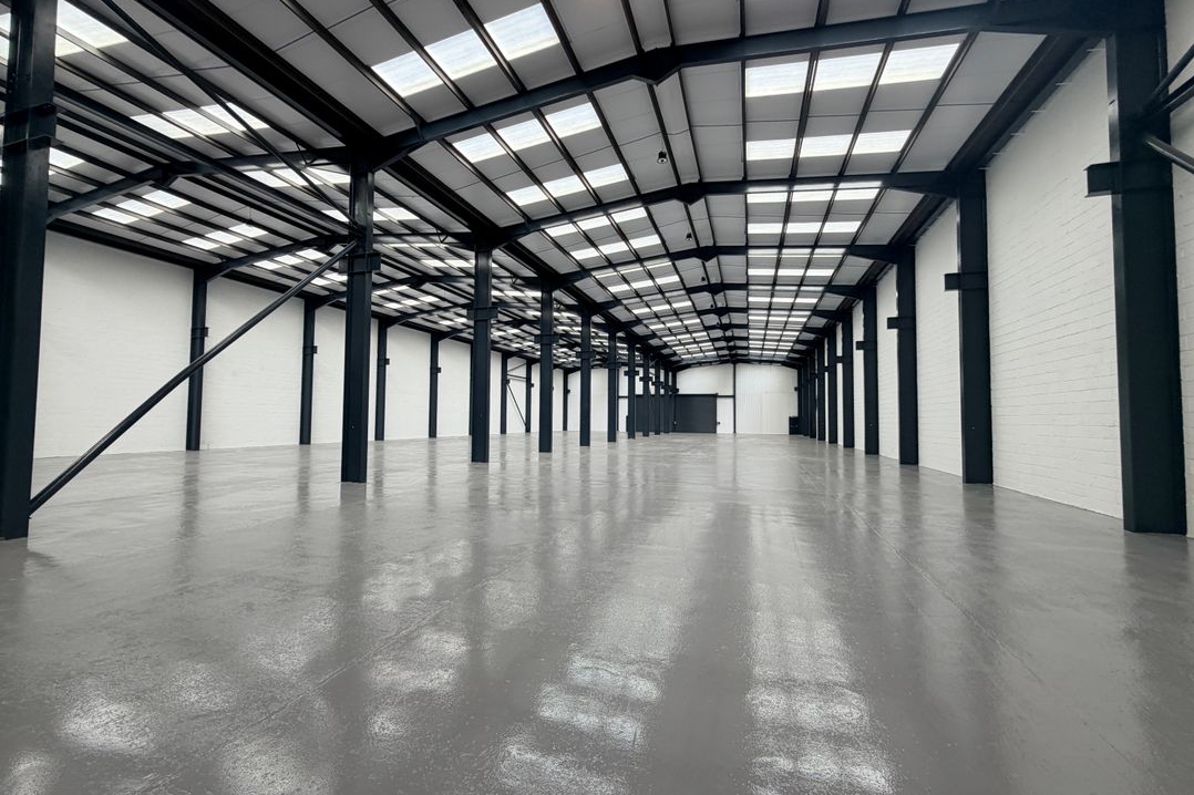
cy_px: 396
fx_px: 497
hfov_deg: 100.4
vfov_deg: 77.3
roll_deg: +0.2
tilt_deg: +3.7
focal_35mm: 15
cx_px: 588
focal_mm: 2.22
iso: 40
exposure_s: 1/131
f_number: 2.2
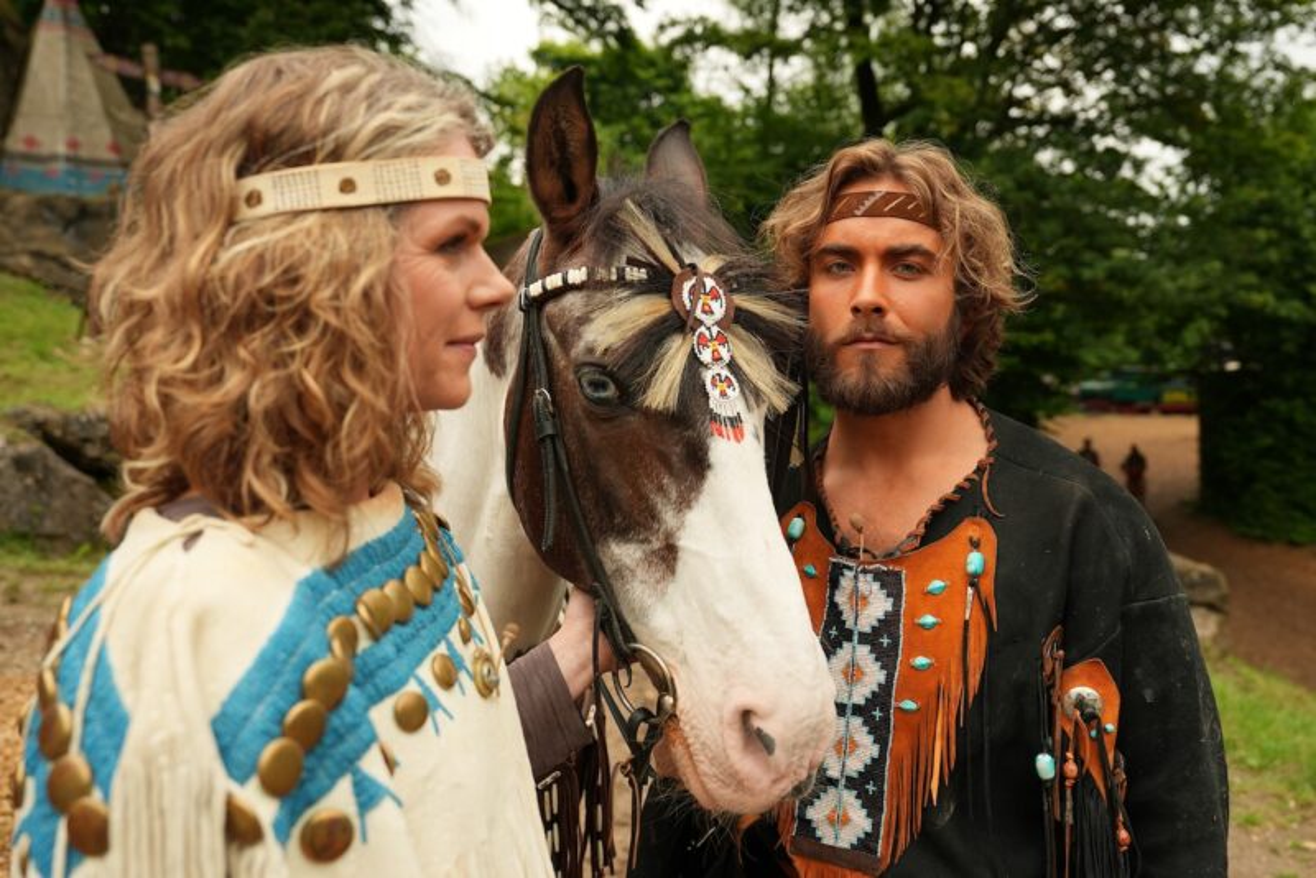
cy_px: 439
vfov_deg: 40.0
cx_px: 658
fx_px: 1207
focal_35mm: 33
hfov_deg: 57.2
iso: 80
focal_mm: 33
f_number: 4
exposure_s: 1/320
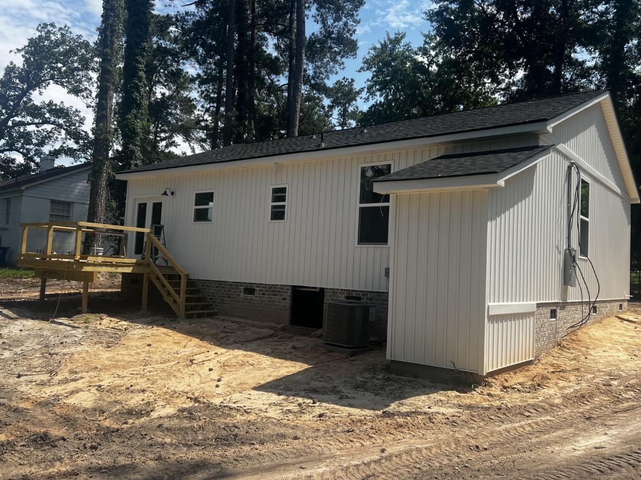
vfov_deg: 48.2
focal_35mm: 29
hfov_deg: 61.5
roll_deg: -3.2
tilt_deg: +2.8
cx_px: 354
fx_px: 537
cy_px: 234
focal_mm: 5.7
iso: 50
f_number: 1.5
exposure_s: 1/3968
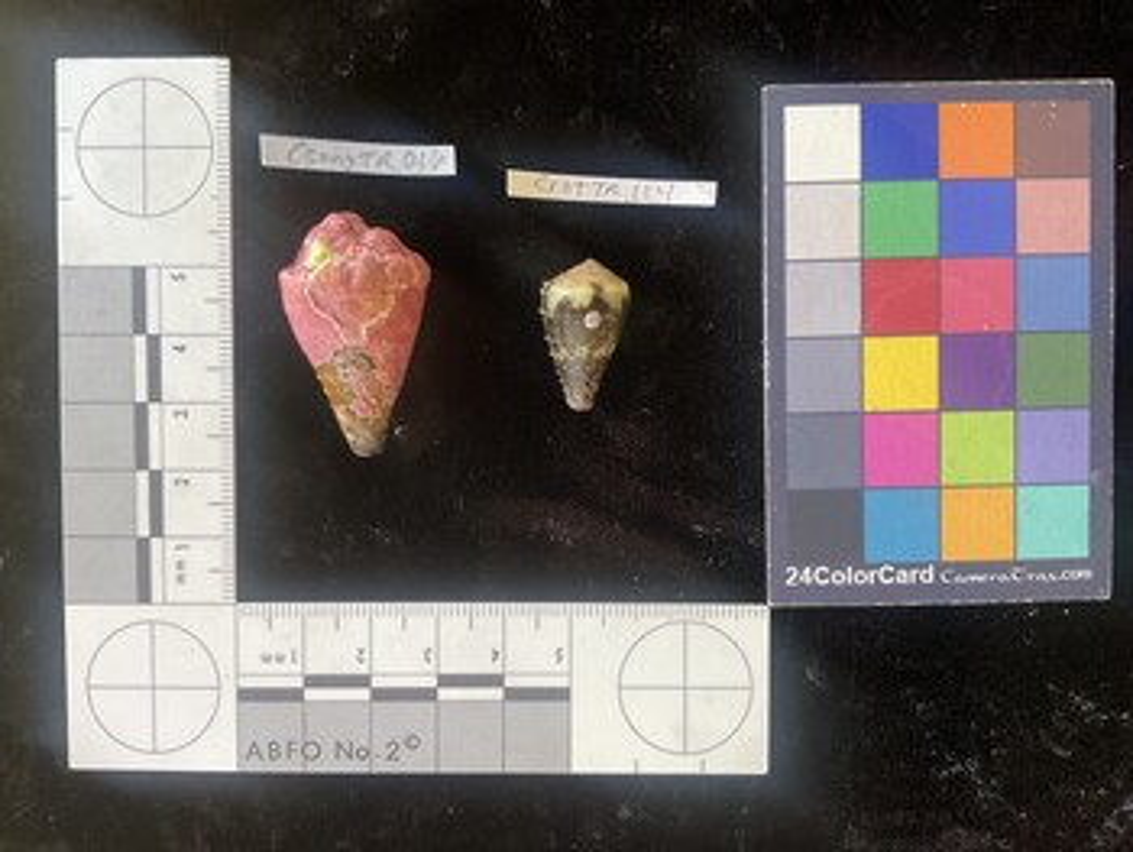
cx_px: 566
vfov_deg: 48.3
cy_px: 426
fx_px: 950
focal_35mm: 29
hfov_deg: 61.6
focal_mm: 3
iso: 40
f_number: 1.8
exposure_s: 1/60
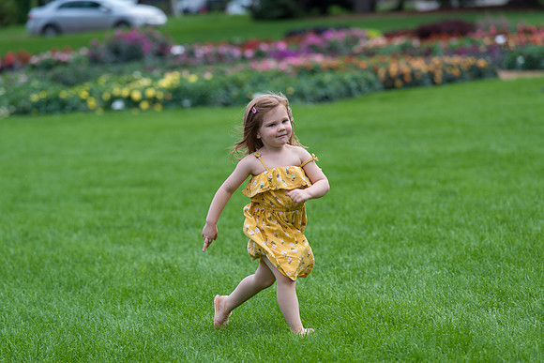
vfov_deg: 7.6
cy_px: 182
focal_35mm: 180
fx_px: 2721
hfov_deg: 11.4
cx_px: 272
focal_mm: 180
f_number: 5
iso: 200
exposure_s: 1/320
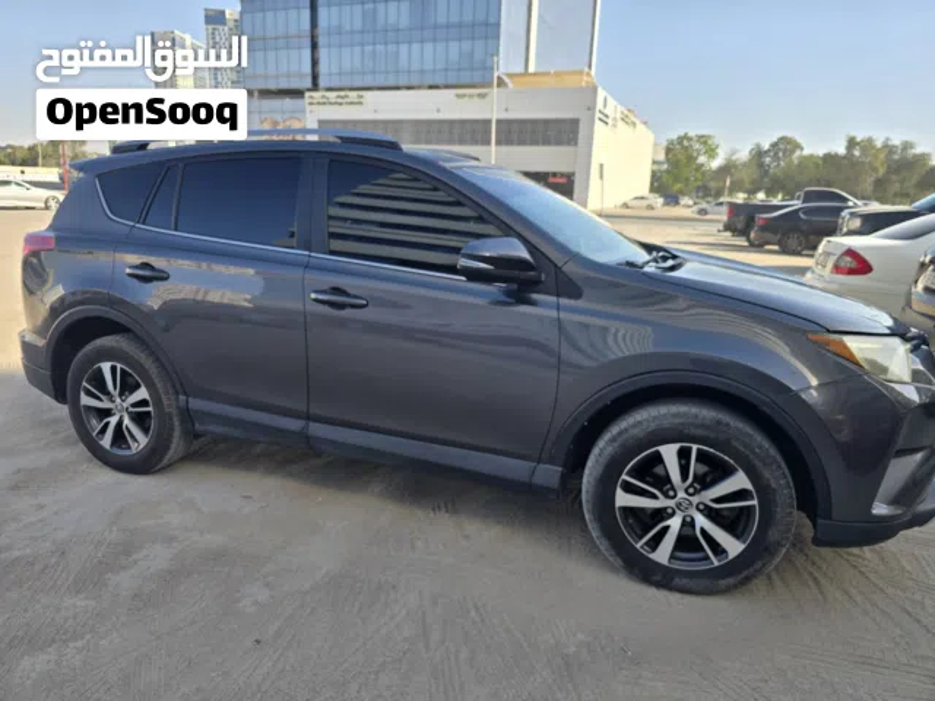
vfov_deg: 58.9
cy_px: 350
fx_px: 621
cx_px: 468
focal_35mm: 23
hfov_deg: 73.9
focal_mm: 6.3
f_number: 1.7
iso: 12
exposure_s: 1/508
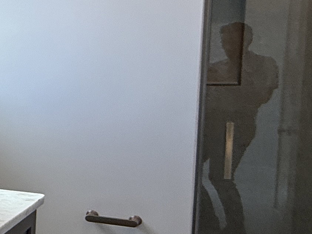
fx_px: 604
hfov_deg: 18.2
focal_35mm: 67
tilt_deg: -3.7
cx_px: -326
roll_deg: -1.2
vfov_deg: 21.9
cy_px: 129
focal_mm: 2.22
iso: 80
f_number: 2.2
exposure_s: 1/120
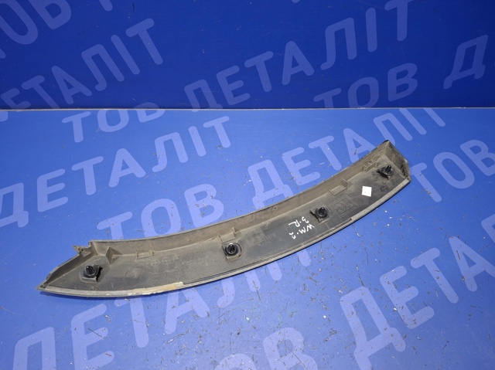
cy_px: 185
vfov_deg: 54.8
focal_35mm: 25
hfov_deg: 69.4
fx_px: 357
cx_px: 248
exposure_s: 1/30
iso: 250
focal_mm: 4.69
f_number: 1.8
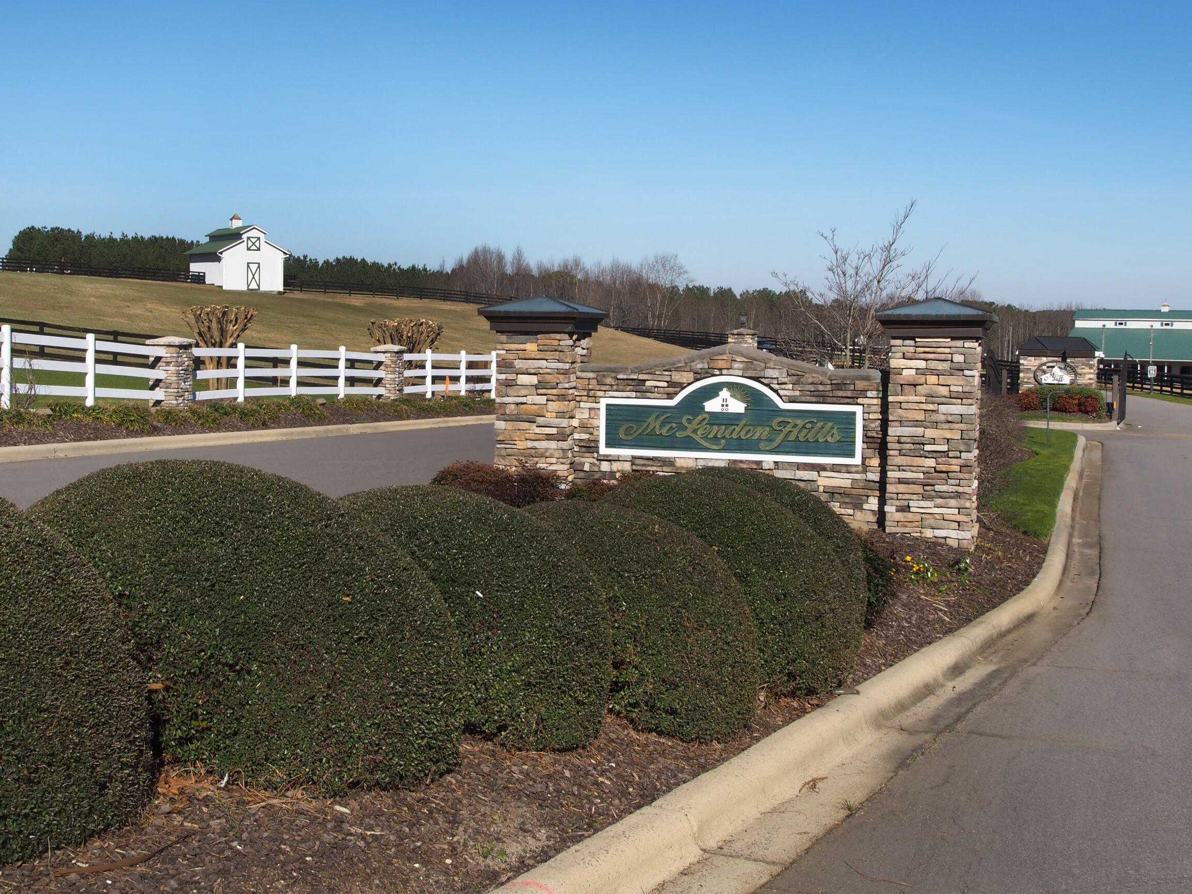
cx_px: 491
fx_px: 1618
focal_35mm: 47
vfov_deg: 30.8
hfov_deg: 40.3
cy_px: 381
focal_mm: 18
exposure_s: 1/400
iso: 200
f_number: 11
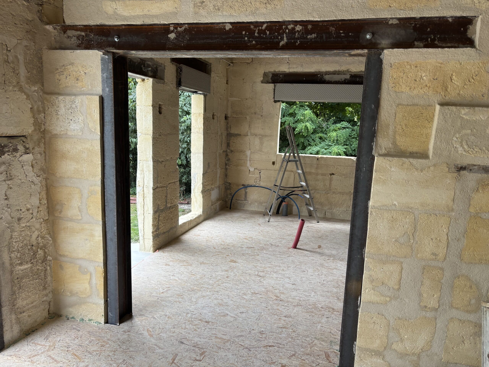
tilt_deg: -10.7
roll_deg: -3.1
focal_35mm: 26
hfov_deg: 67.3
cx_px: 244
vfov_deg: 53.1
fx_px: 367
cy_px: 184
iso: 50
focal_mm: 5.96
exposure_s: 1/425
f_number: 1.6
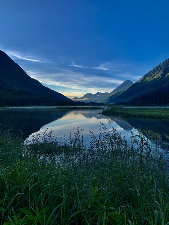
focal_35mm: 26
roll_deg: +0.6
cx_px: 84
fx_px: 169
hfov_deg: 53.1
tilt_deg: -2.0
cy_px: 112
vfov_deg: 67.3
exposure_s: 1/945
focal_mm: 4.25
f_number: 1.8
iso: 25
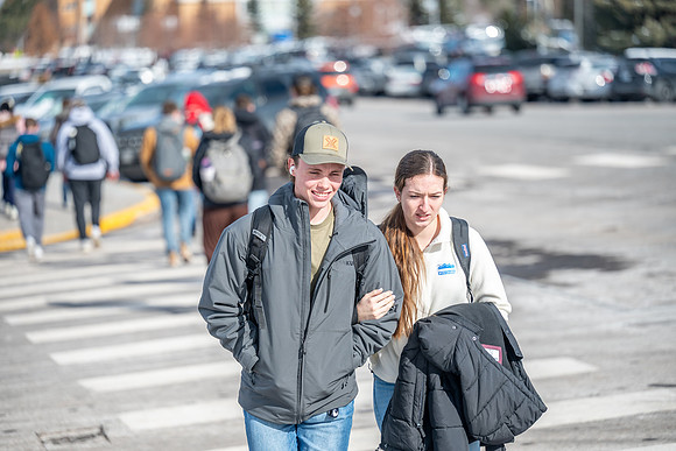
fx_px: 2254
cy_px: 226
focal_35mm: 120
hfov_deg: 17.1
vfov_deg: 11.4
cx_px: 338
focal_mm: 120
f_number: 2.8
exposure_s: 1/2000
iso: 100
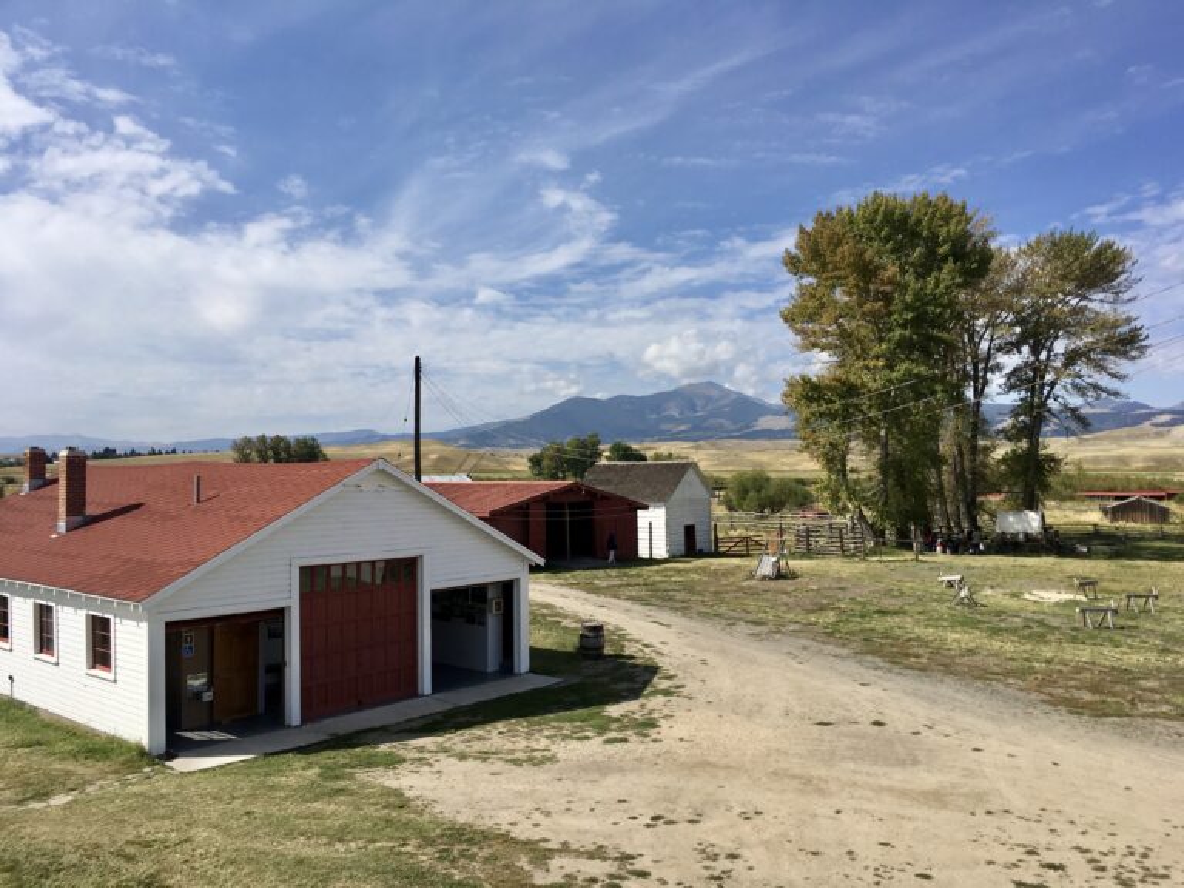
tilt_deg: +1.0
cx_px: 592
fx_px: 992
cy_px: 444
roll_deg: -0.1
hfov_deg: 61.7
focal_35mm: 29
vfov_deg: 48.2
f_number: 2.2
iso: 25
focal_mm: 4.15
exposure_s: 1/2564
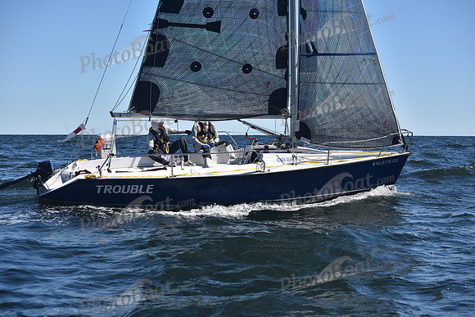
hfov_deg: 28.8
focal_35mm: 70
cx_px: 238
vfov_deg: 19.5
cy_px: 158
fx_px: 924
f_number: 5
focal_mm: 70
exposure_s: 1/1000
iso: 200
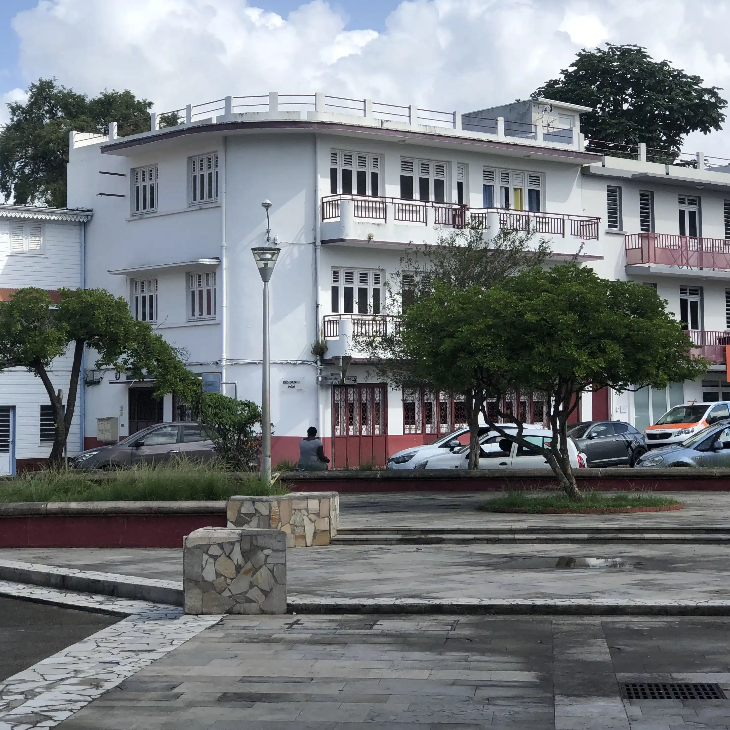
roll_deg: -0.4
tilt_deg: +5.1
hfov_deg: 24.7
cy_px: 252
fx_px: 1670
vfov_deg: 24.6
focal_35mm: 70
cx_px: 365
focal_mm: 6.6
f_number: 2.8
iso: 20
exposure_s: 1/857
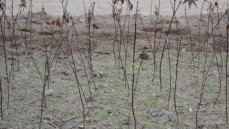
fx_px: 660
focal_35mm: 109
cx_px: 126
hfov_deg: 19.7
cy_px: 82
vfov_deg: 11.1
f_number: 5.6
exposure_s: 1/125
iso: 110
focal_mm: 55
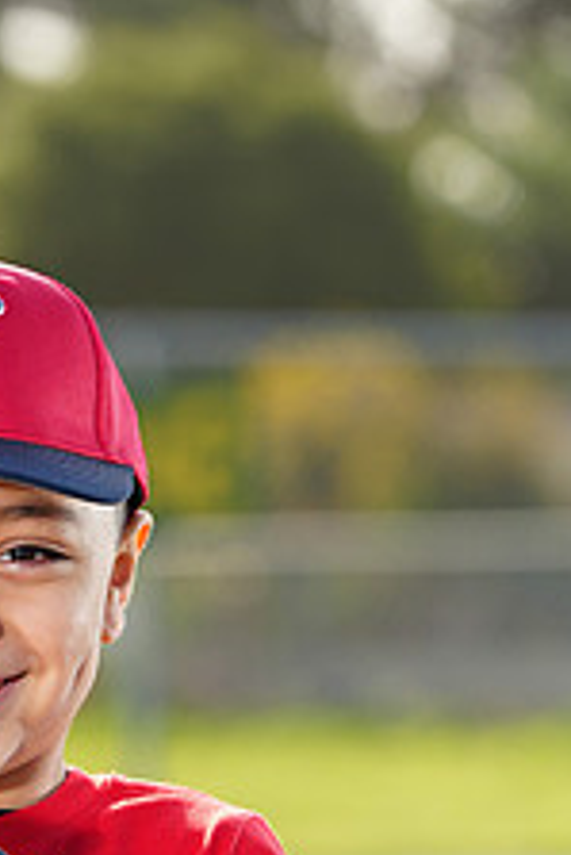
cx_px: -113
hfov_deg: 3.5
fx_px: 9264
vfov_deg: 5.3
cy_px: 1001
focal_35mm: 390
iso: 100
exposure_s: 1/250
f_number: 5
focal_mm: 150
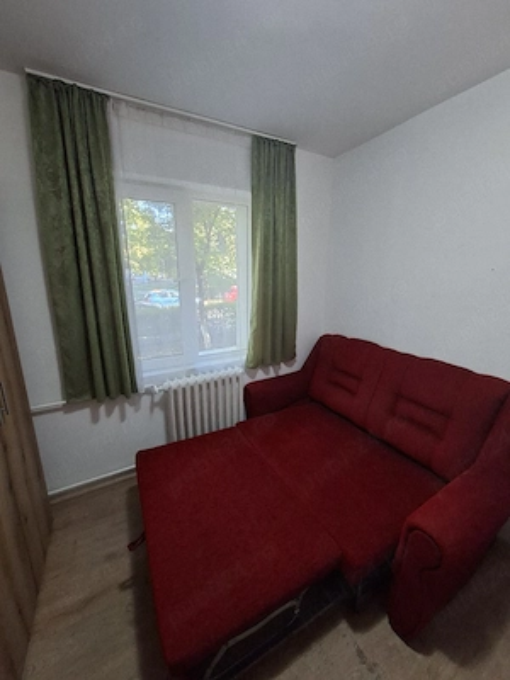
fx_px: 255
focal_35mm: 13
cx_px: 255
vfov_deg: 106.2
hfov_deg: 89.9
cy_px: 340
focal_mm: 1.74
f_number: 2.2
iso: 160
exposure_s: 1/30
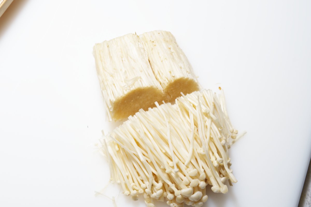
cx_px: 156
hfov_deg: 50.7
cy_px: 104
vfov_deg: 35.1
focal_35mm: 38
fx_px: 328
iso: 100
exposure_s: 1/125
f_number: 8
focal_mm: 38
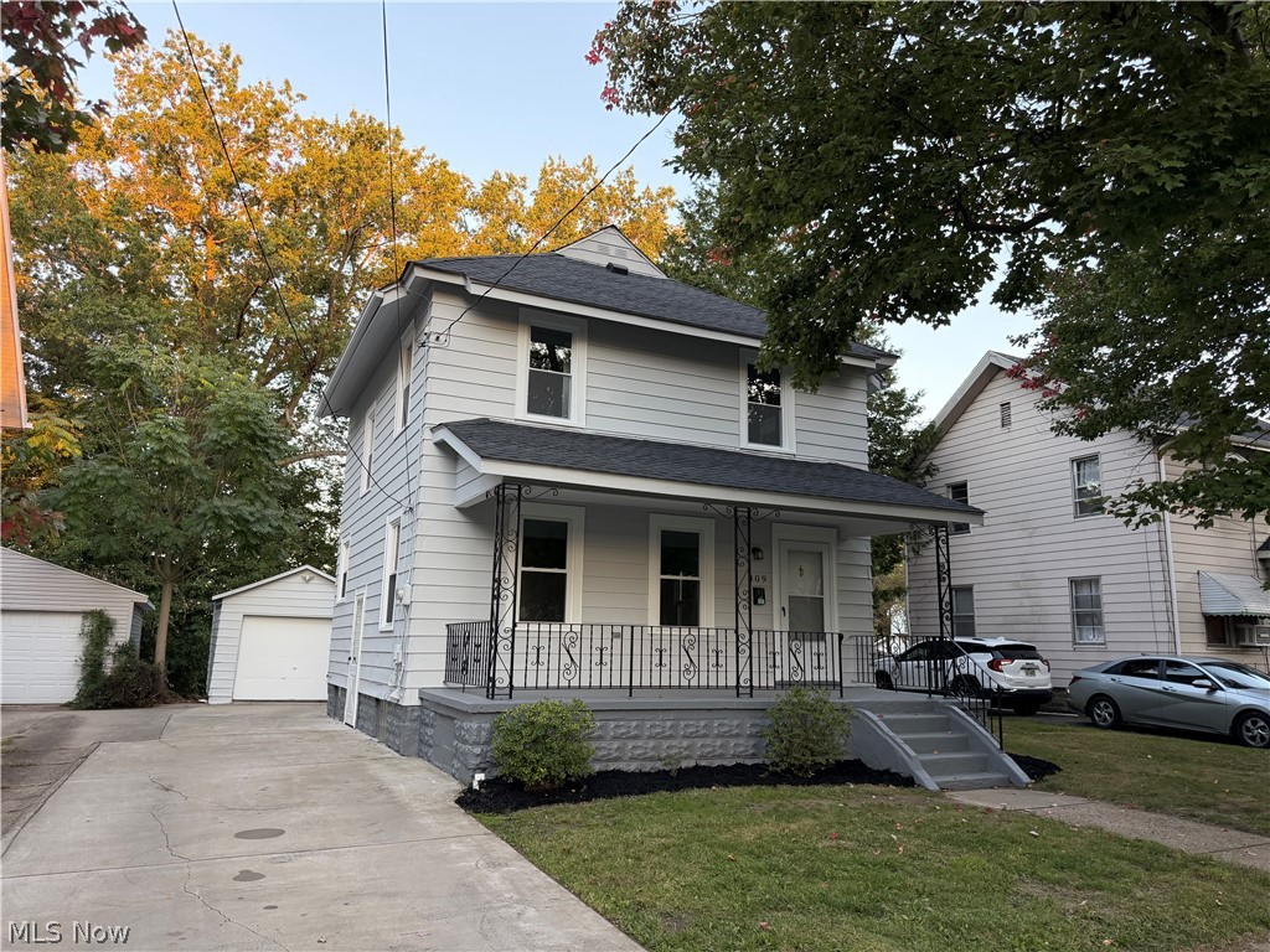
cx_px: 635
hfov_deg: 71.6
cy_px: 476
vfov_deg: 56.8
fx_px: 881
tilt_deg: +10.1
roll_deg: -0.2
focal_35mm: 24
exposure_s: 1/226
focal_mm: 6.76
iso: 160
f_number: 1.78
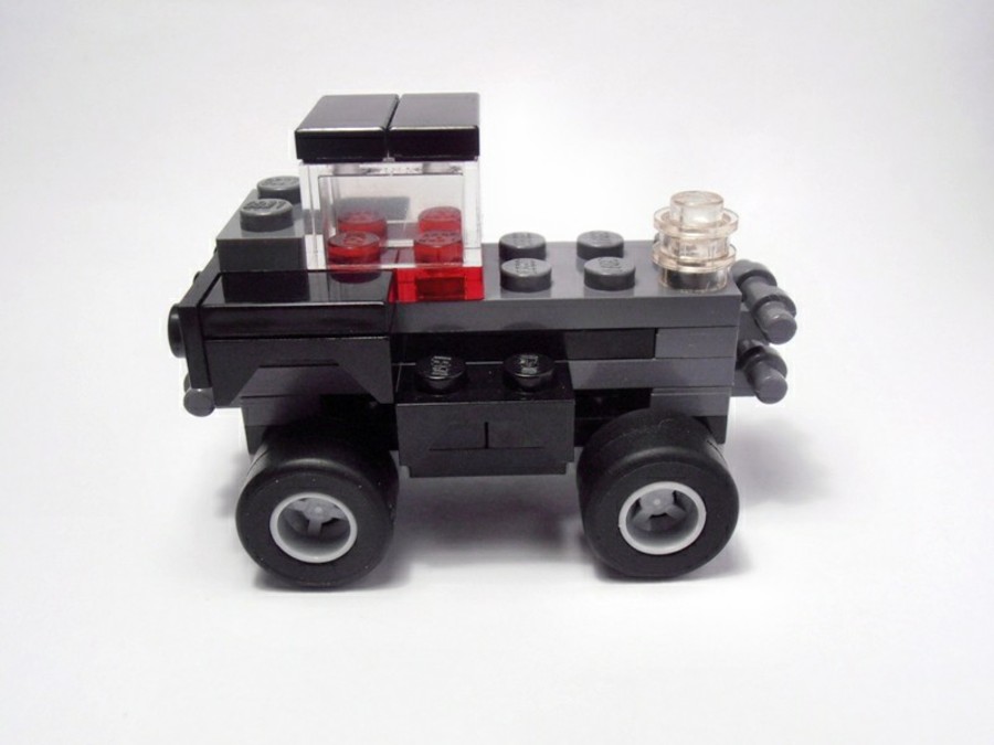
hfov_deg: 50.1
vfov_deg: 38.7
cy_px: 372
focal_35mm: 37
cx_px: 497
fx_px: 1062
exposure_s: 1/60
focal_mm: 6.61
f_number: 3.9
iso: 80
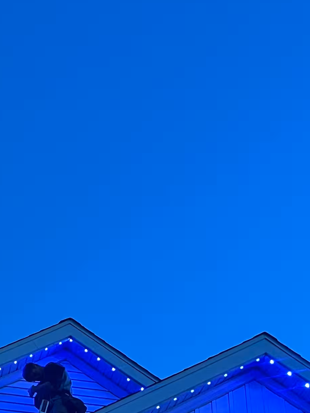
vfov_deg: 21.1
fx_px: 1015
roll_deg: +1.1
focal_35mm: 85
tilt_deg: +27.1
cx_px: 80
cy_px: 518
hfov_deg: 17.3
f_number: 1.6
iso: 500
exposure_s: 1/40
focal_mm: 5.1
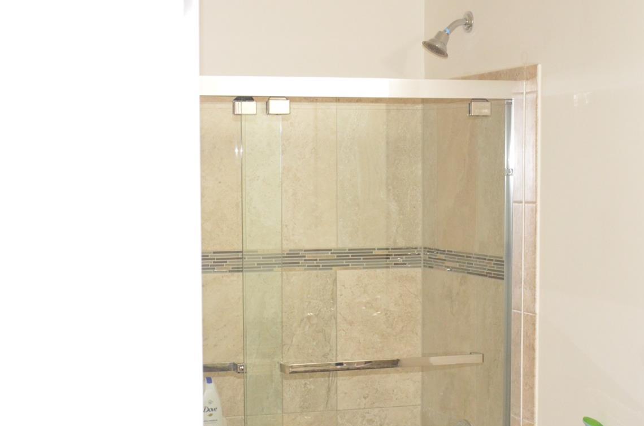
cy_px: 262
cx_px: 302
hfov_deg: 27.1
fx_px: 1338
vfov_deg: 18.1
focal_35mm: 75
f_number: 7.1
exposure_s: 1/60
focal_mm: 38
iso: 4000
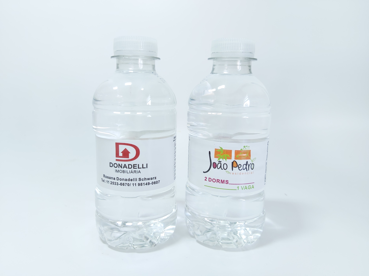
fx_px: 277
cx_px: 184
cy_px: 138
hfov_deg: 67.3
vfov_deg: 53.1
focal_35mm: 26
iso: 80
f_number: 1.7
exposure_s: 1/60
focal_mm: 3.92
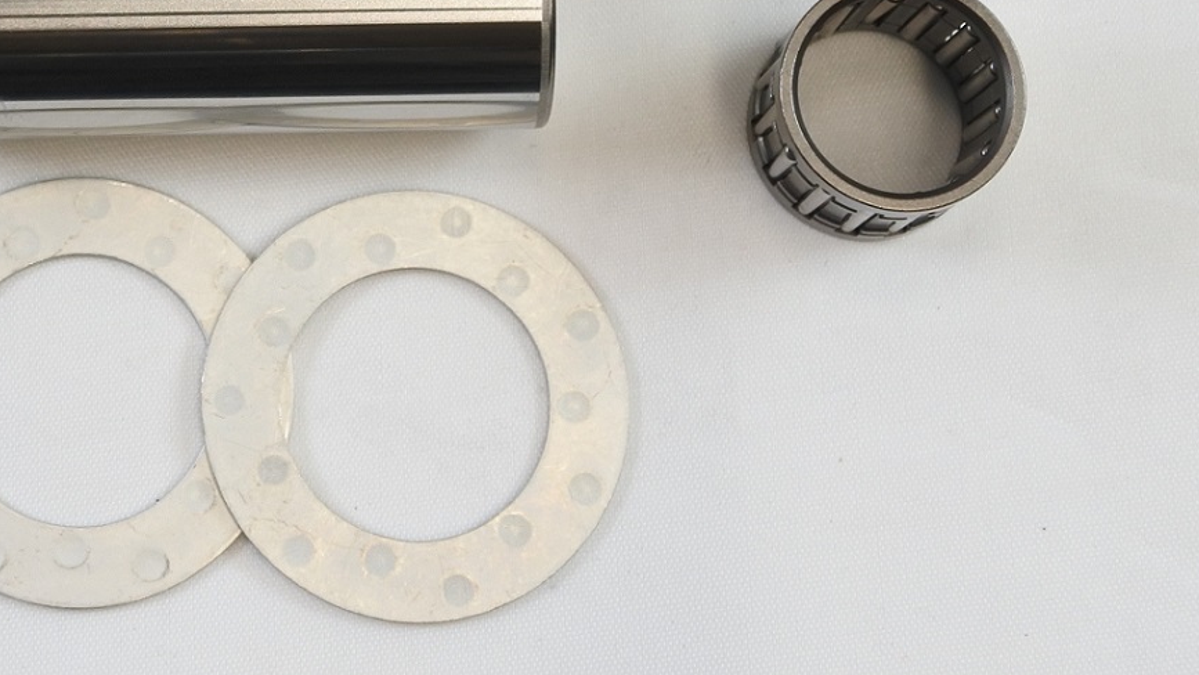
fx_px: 3339
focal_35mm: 105
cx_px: 222
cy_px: -16
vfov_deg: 11.4
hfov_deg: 20.1
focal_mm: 19.7
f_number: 4.5
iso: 400
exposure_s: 1/125
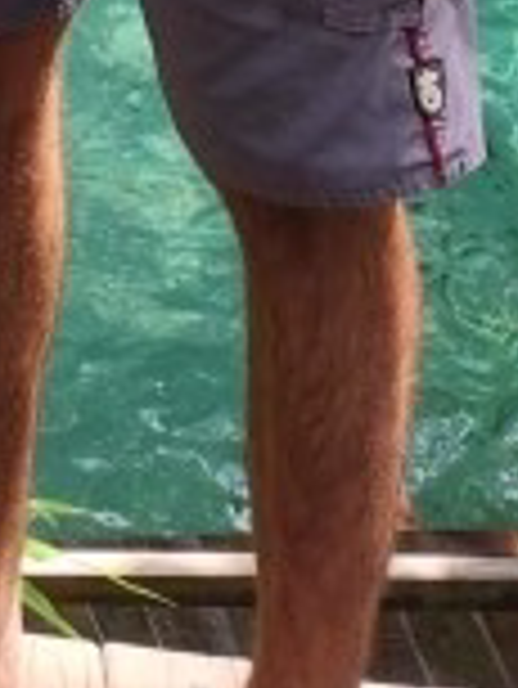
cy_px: -1394
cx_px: -649
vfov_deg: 9.7
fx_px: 3068
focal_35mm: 154
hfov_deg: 8.9
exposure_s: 1/180
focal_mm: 5.4
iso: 20
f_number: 1.8
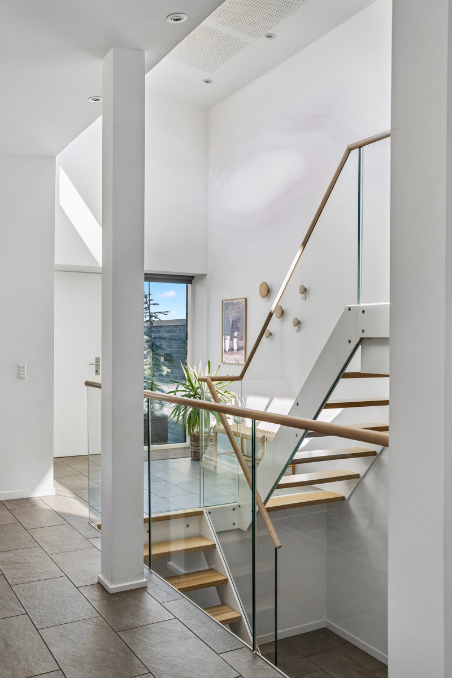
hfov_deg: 37.9
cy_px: 339
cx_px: 226
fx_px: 659
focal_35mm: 35
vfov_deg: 54.4
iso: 1000
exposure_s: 1/160
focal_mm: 35
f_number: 6.3
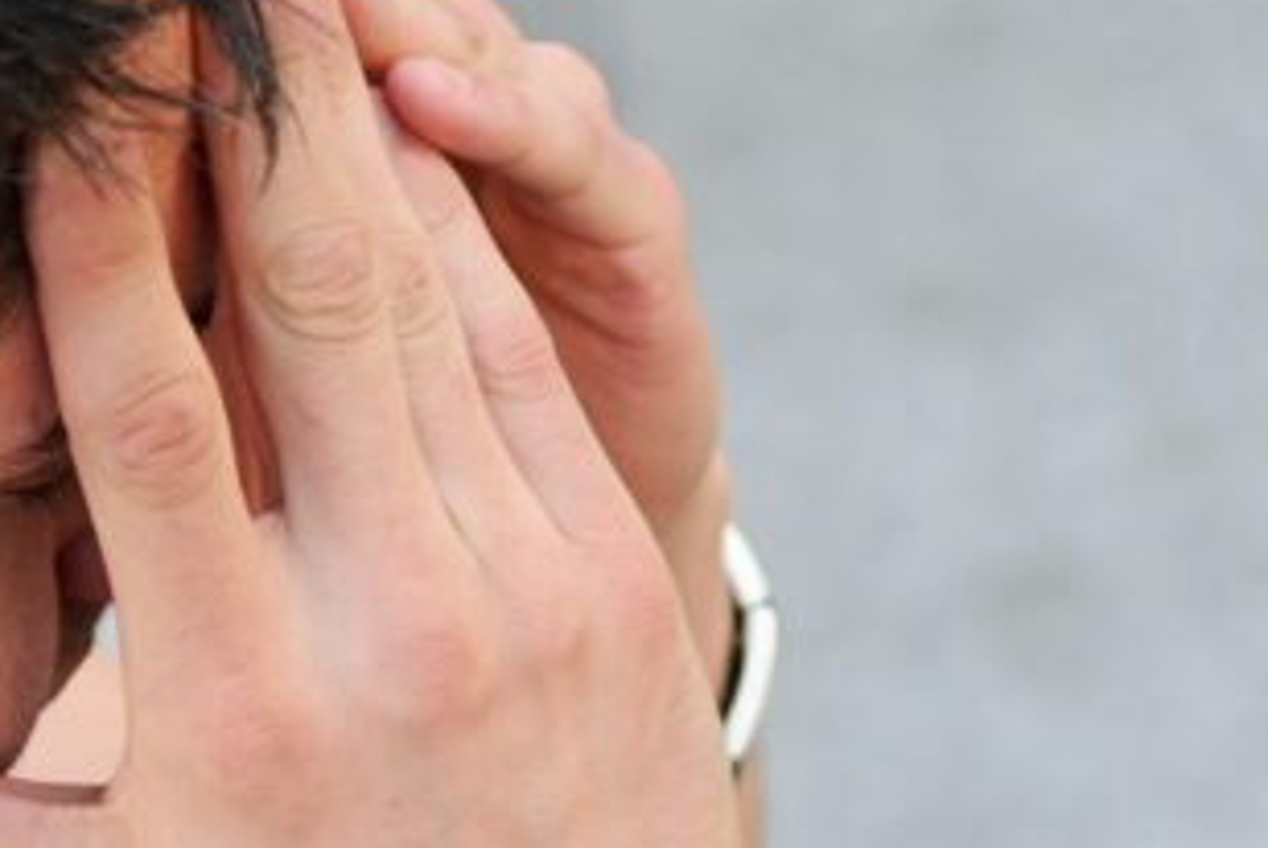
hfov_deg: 7.5
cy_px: 547
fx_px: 9648
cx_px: 115
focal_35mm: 274
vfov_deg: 5.0
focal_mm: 55
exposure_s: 1/250
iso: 200
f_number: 2.8
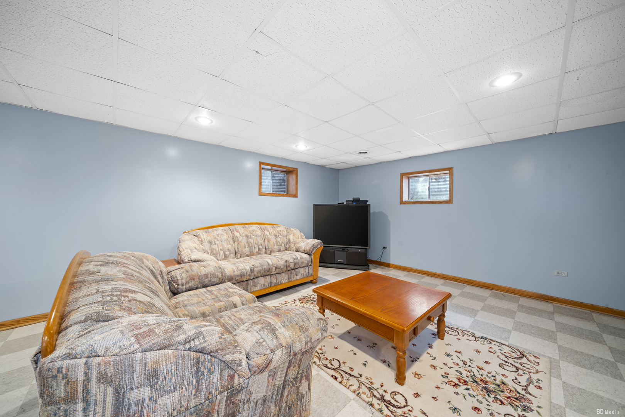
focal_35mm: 12
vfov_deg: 90.0
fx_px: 208
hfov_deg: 112.6
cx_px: 312
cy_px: 208
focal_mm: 12
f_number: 9.5
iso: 400
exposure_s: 4
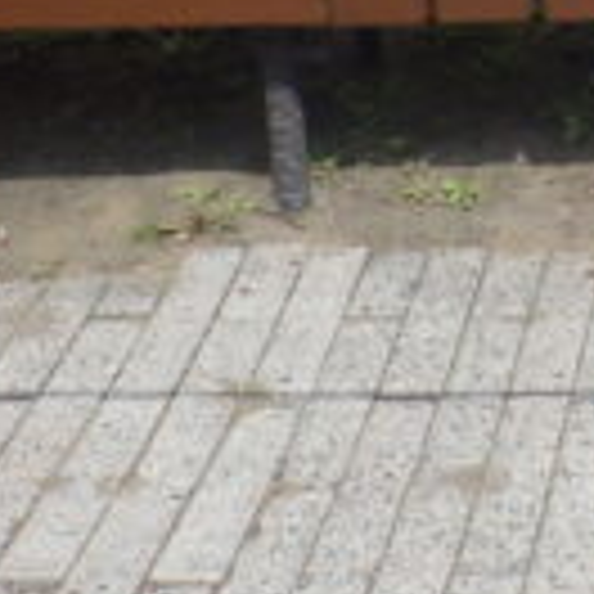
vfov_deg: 16.0
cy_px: 34
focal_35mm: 107
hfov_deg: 14.6
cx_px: 1006
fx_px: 2077
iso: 125
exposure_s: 1/800
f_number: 4.2
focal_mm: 5
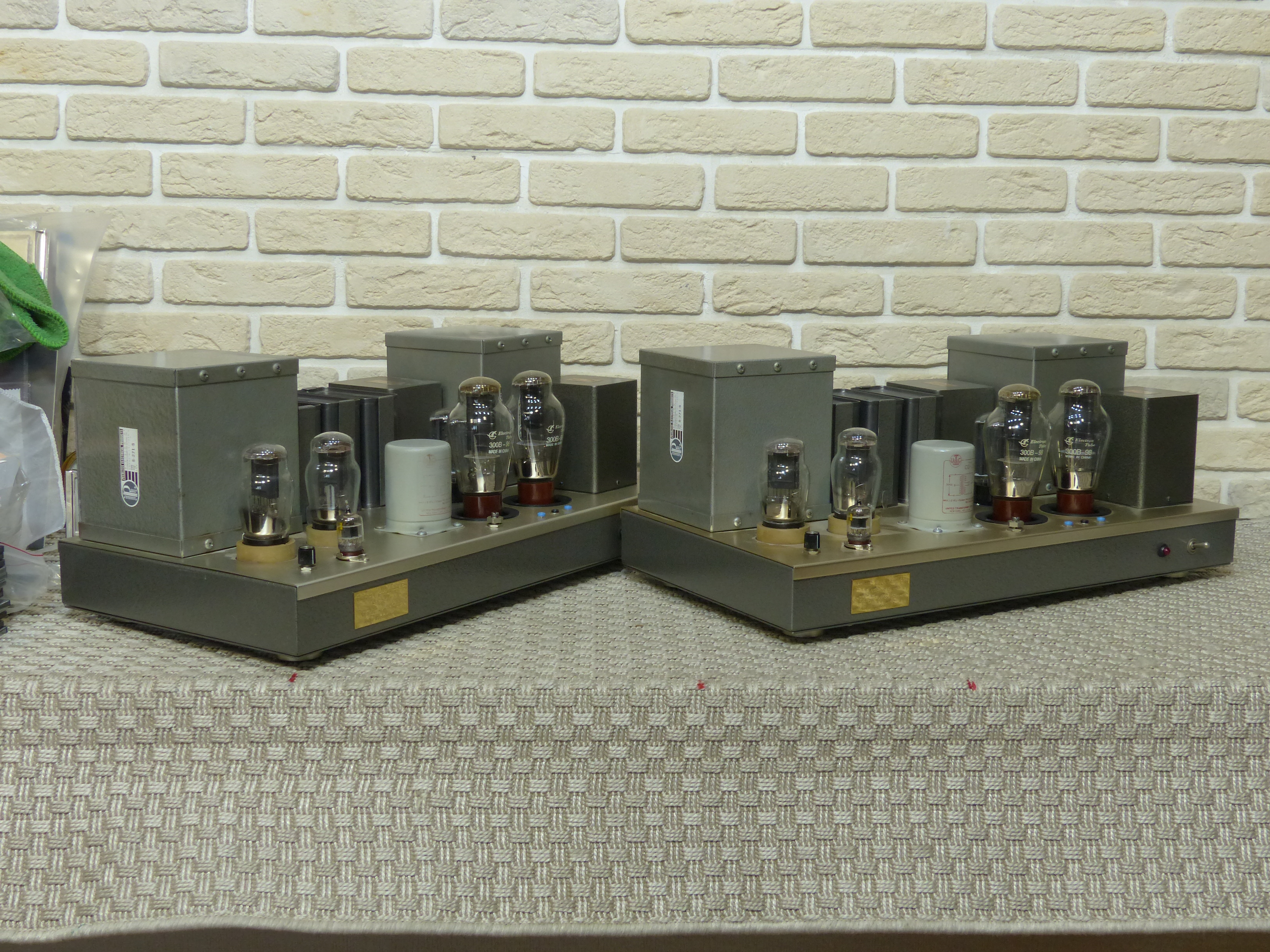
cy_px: 476
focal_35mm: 42
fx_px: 1541
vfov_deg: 34.3
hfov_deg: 44.8
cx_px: 635
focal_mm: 7.6
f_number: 4.5
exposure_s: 1/60
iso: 200
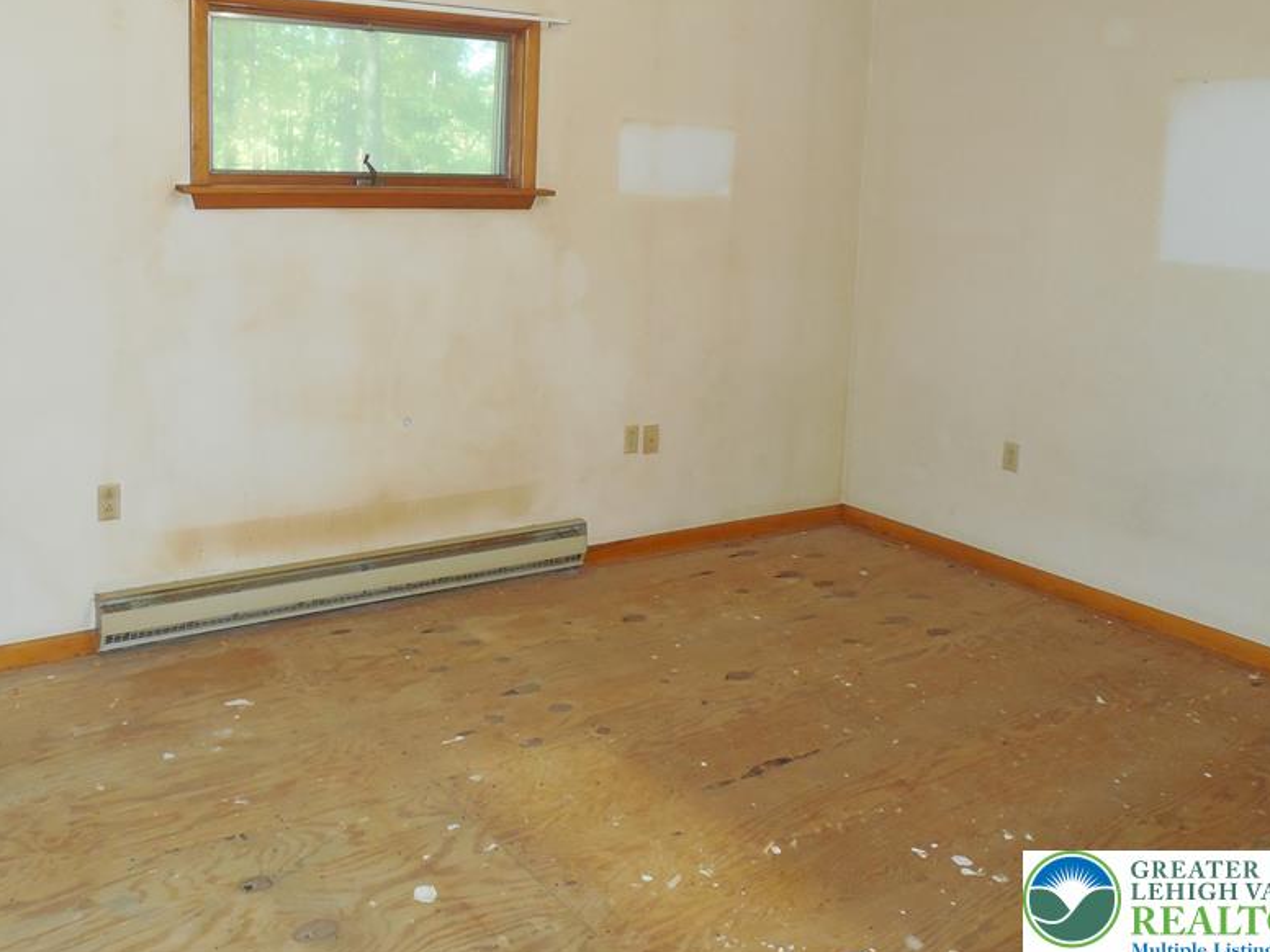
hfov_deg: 55.0
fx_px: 1211
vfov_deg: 42.5
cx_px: 519
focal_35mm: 33
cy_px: 332
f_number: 3.3
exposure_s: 1/25
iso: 400
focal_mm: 4.5
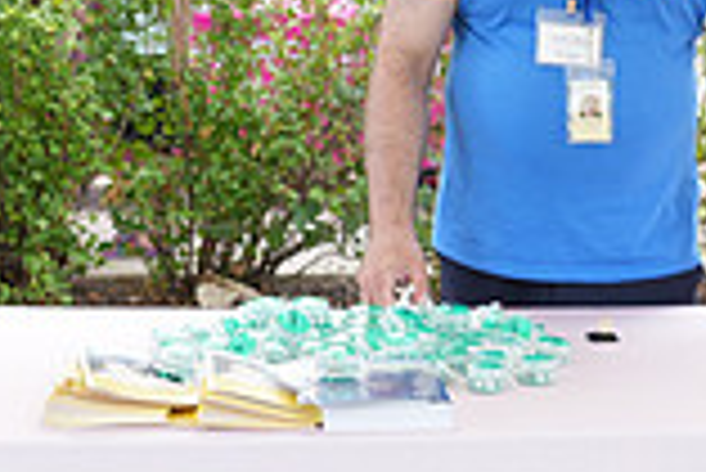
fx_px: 2395
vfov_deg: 11.2
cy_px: 335
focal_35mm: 122
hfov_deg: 16.7
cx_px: 558
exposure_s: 1/80
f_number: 5
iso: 160
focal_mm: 33
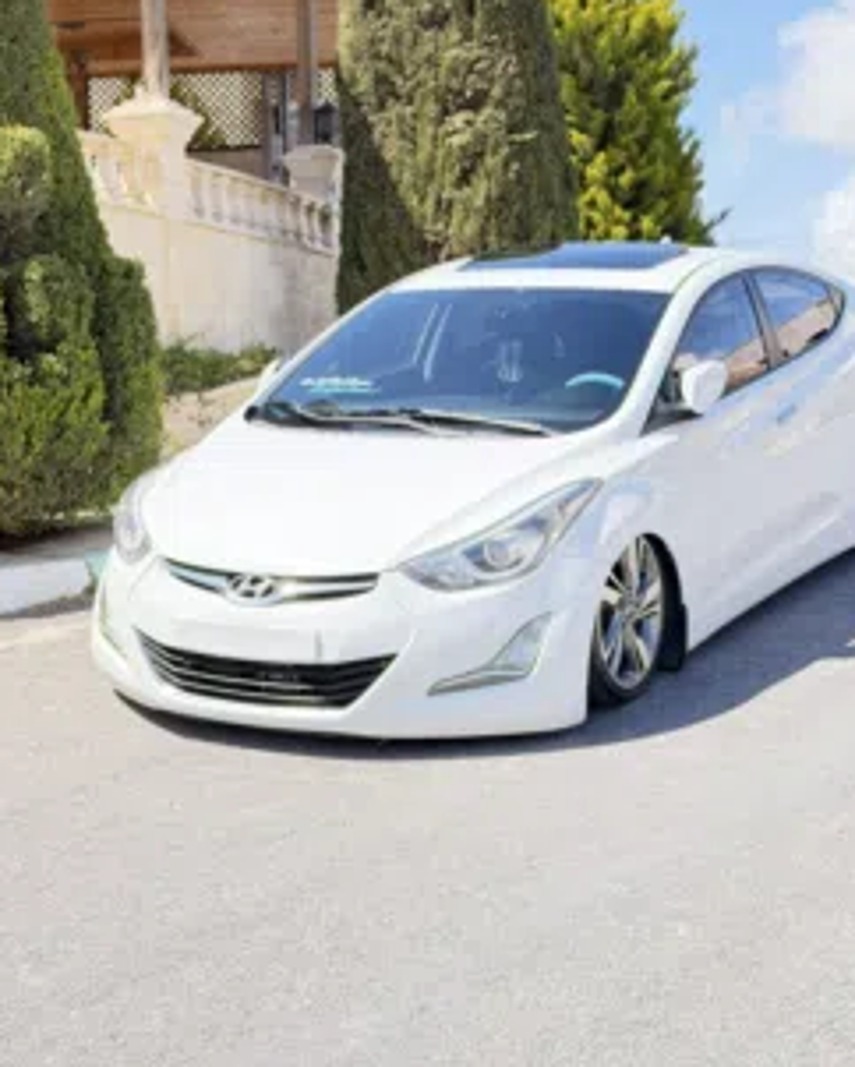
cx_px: 417
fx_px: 1959
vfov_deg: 30.4
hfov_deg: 24.6
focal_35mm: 62
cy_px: 417
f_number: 1.78
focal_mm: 6.76
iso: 100
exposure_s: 1/1203
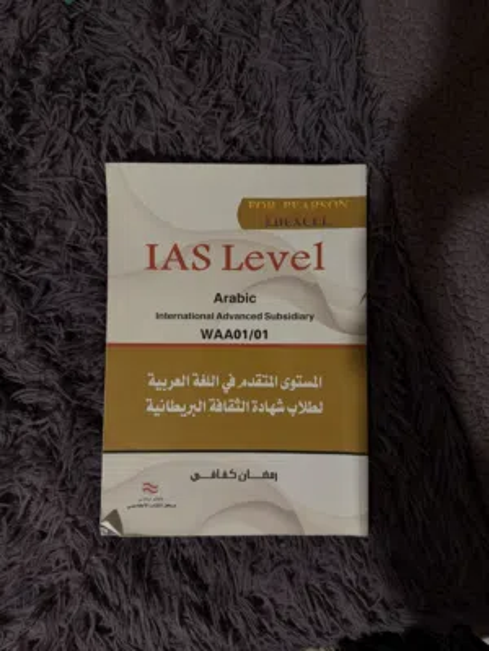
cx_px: 244
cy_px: 326
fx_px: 452
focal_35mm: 24
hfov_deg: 56.8
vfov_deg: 71.6
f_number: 1.78
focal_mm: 6.76
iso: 160
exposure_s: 1/50
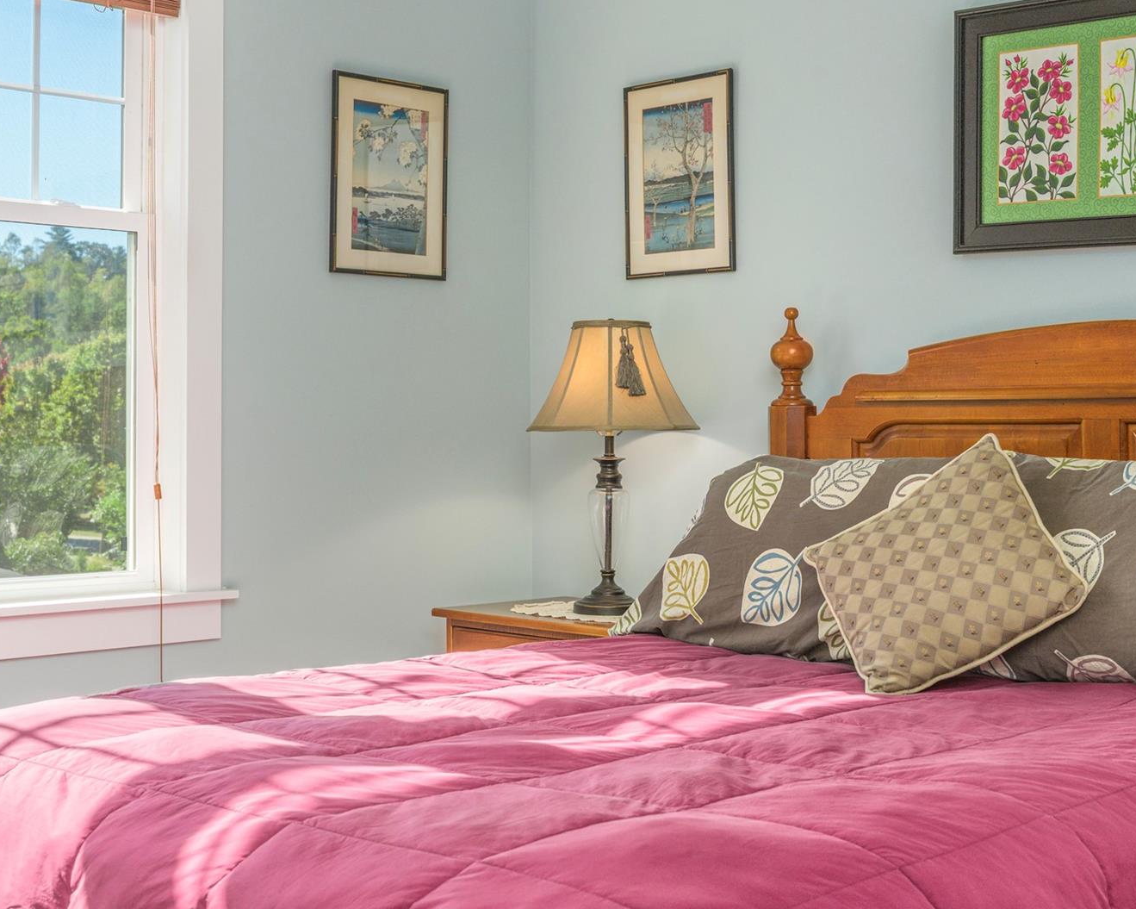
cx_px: 677
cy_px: 422
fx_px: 1715
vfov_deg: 29.7
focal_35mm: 51
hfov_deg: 36.5
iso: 320
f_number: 8
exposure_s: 1/200
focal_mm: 35
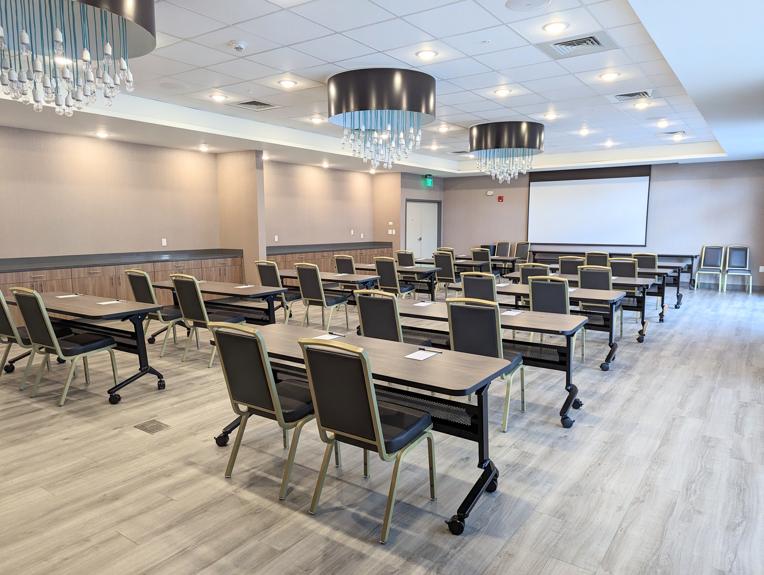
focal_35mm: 24
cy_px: 288
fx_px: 530
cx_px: 382
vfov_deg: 56.9
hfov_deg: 71.5
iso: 226
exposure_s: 1/120
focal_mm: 6.81
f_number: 1.85
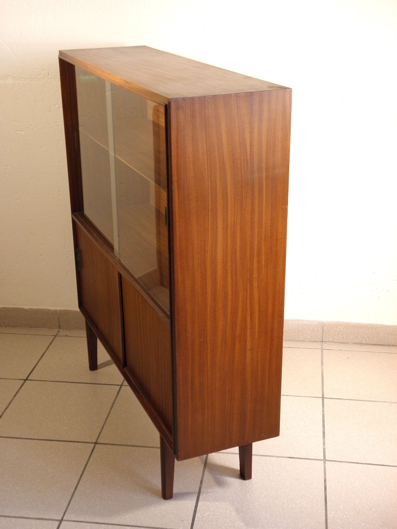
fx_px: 719
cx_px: 198
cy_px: 264
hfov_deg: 30.9
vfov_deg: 40.4
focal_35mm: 47
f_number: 3.9
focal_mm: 8.6
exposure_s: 1/13
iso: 200
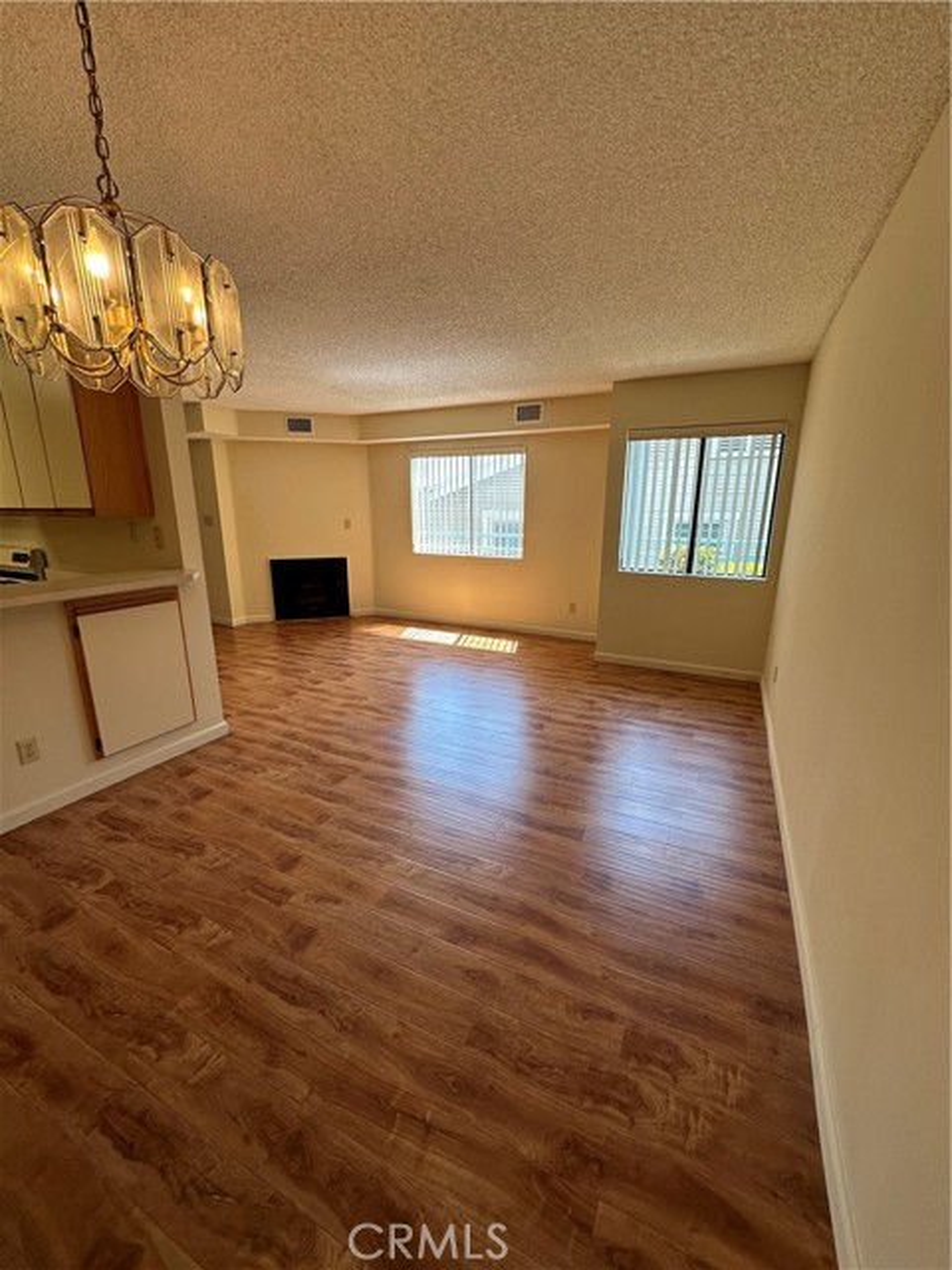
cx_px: 476
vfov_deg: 102.1
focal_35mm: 14
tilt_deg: -15.0
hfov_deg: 85.7
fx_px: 513
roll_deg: -0.1
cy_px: 635
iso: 64
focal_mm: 2.22
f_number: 2.2
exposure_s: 1/120
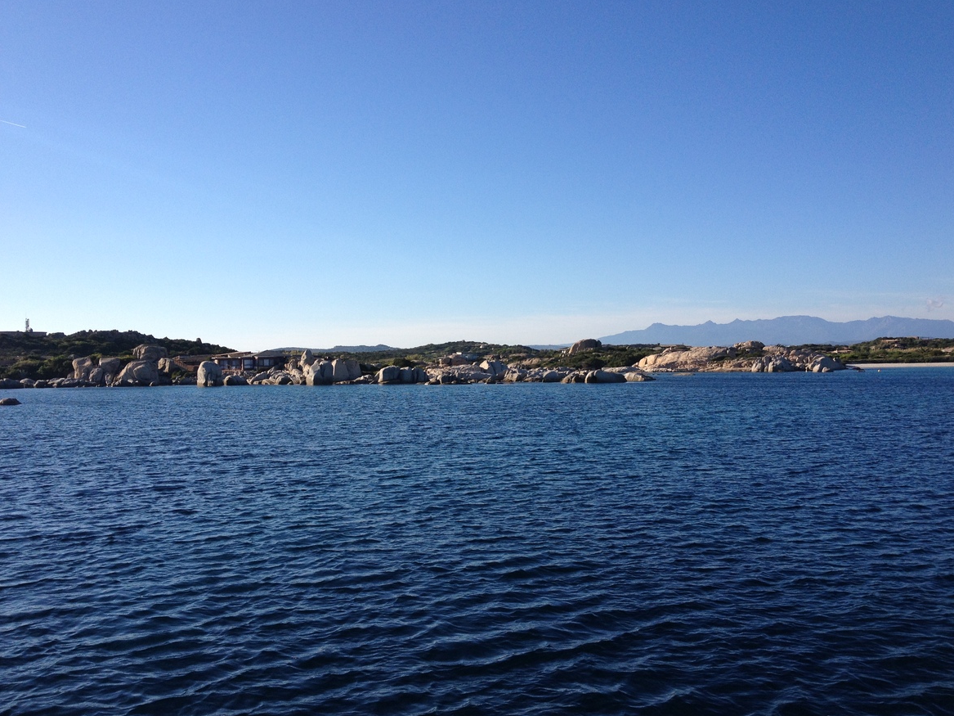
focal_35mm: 36
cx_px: 489
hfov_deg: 51.4
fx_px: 992
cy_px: 352
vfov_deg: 39.6
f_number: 2.4
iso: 64
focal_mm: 4.28
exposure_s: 1/1842
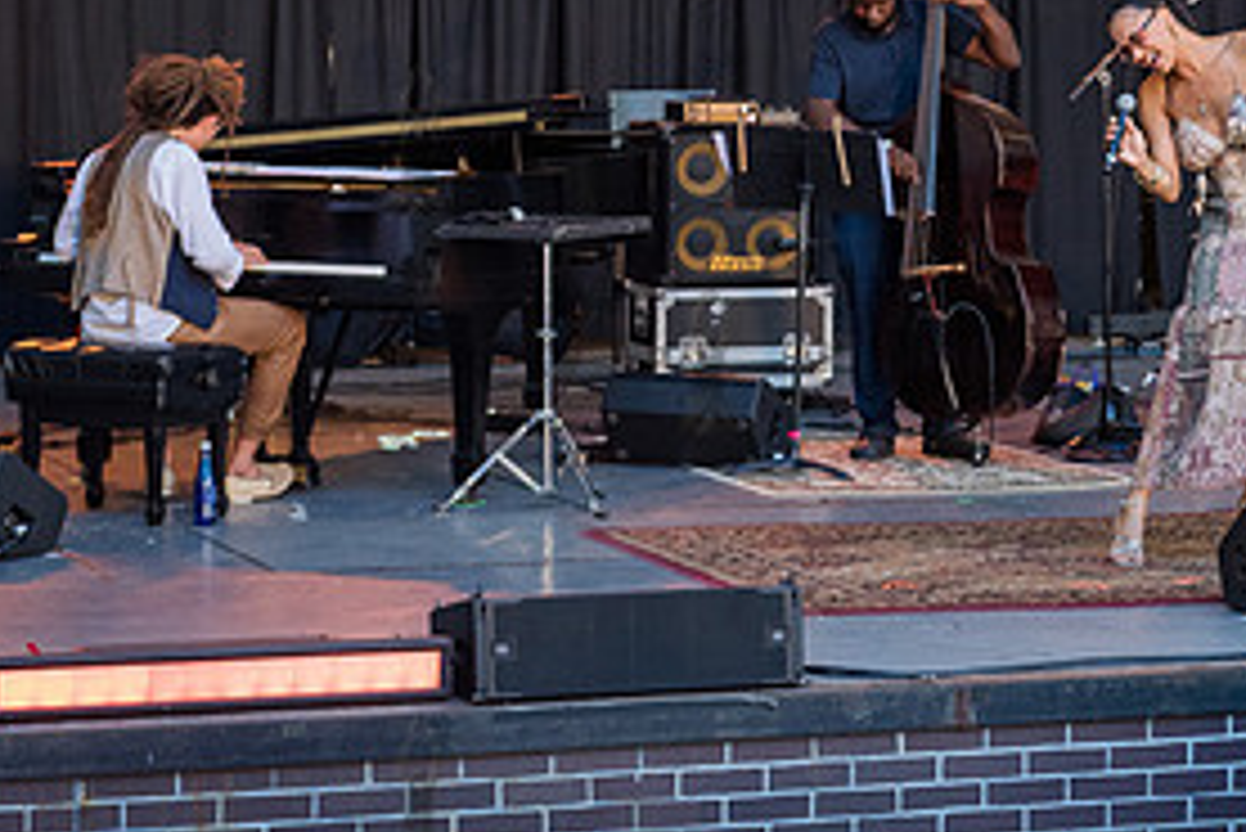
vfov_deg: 9.3
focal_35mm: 147
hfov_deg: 13.7
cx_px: 1286
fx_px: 5090
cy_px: 137
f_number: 4
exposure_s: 1/500
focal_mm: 70
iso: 1250
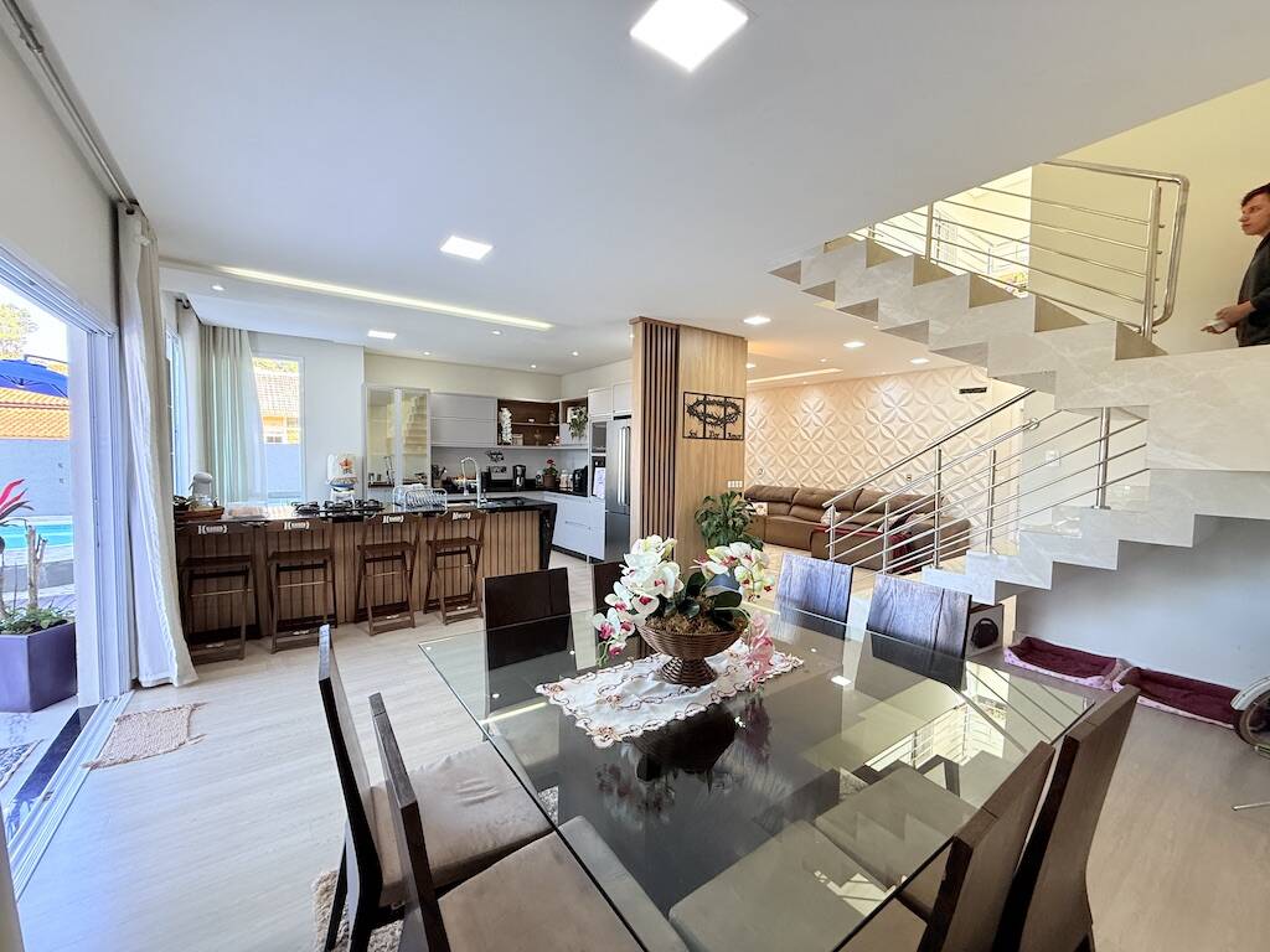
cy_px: 476
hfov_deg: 102.1
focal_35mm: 14
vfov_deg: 85.7
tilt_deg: -1.9
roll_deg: -1.4
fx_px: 514
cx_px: 635
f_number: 2.2
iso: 200
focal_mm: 2.22
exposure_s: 1/120
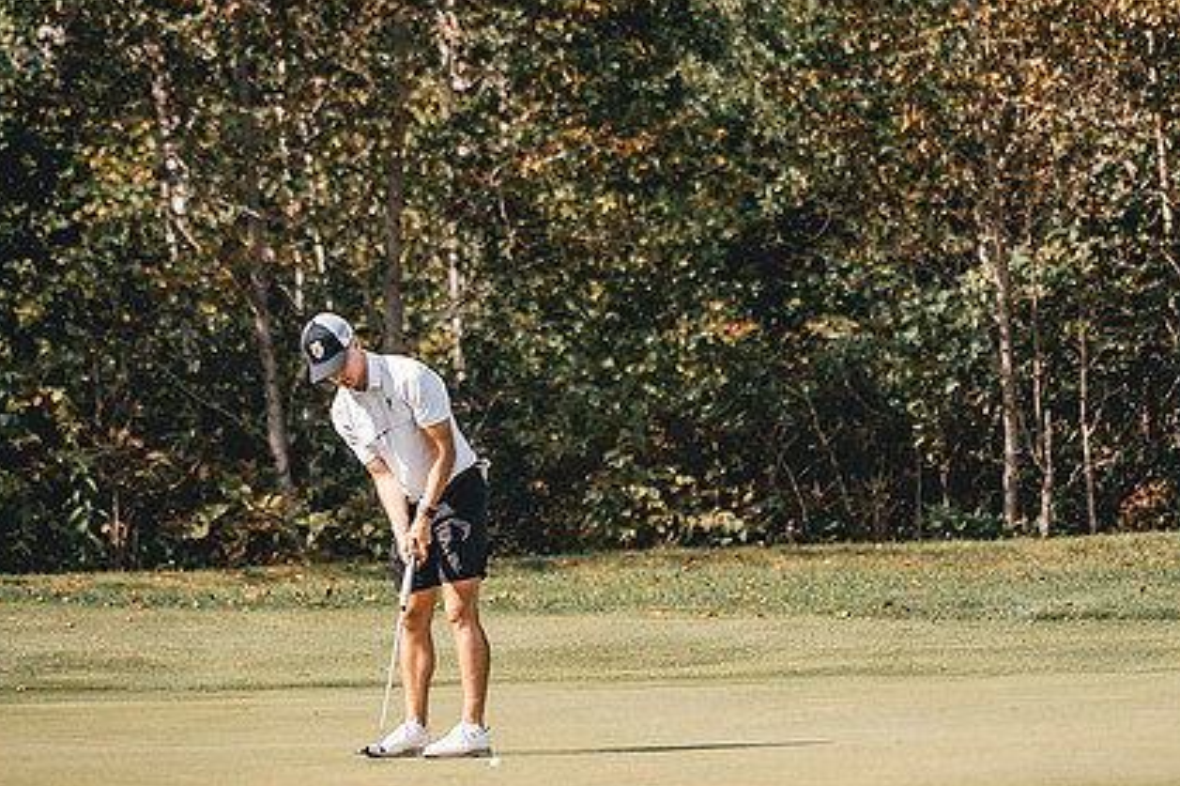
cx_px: 470
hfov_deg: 7.2
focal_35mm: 286
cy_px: 557
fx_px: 9370
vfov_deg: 4.8
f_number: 2.8
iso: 100
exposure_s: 1/1600
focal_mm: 150
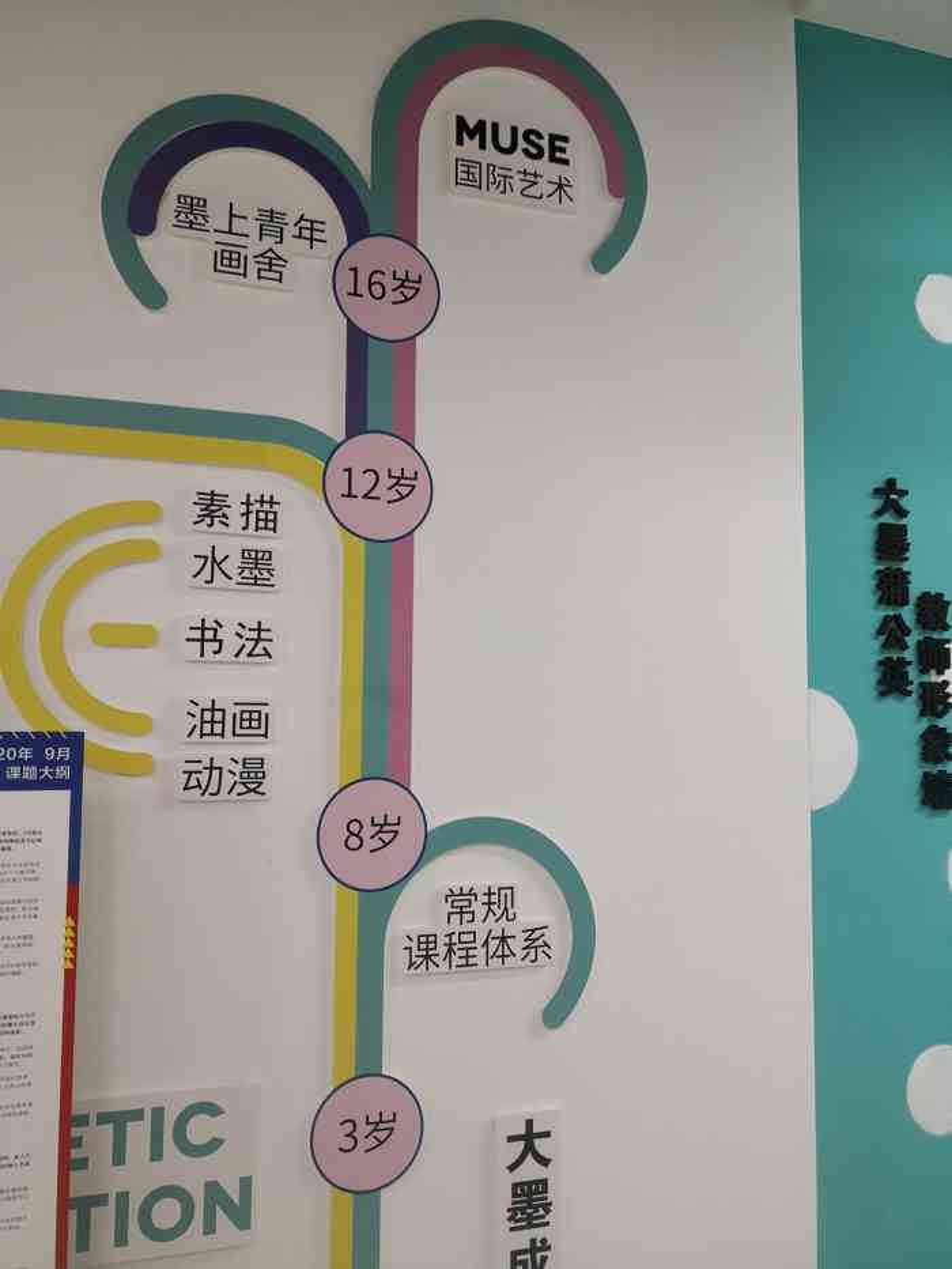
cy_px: 634
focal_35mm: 27
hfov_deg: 51.4
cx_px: 476
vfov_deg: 65.3
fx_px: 990
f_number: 1.6
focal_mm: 3.95
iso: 80
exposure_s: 1/50
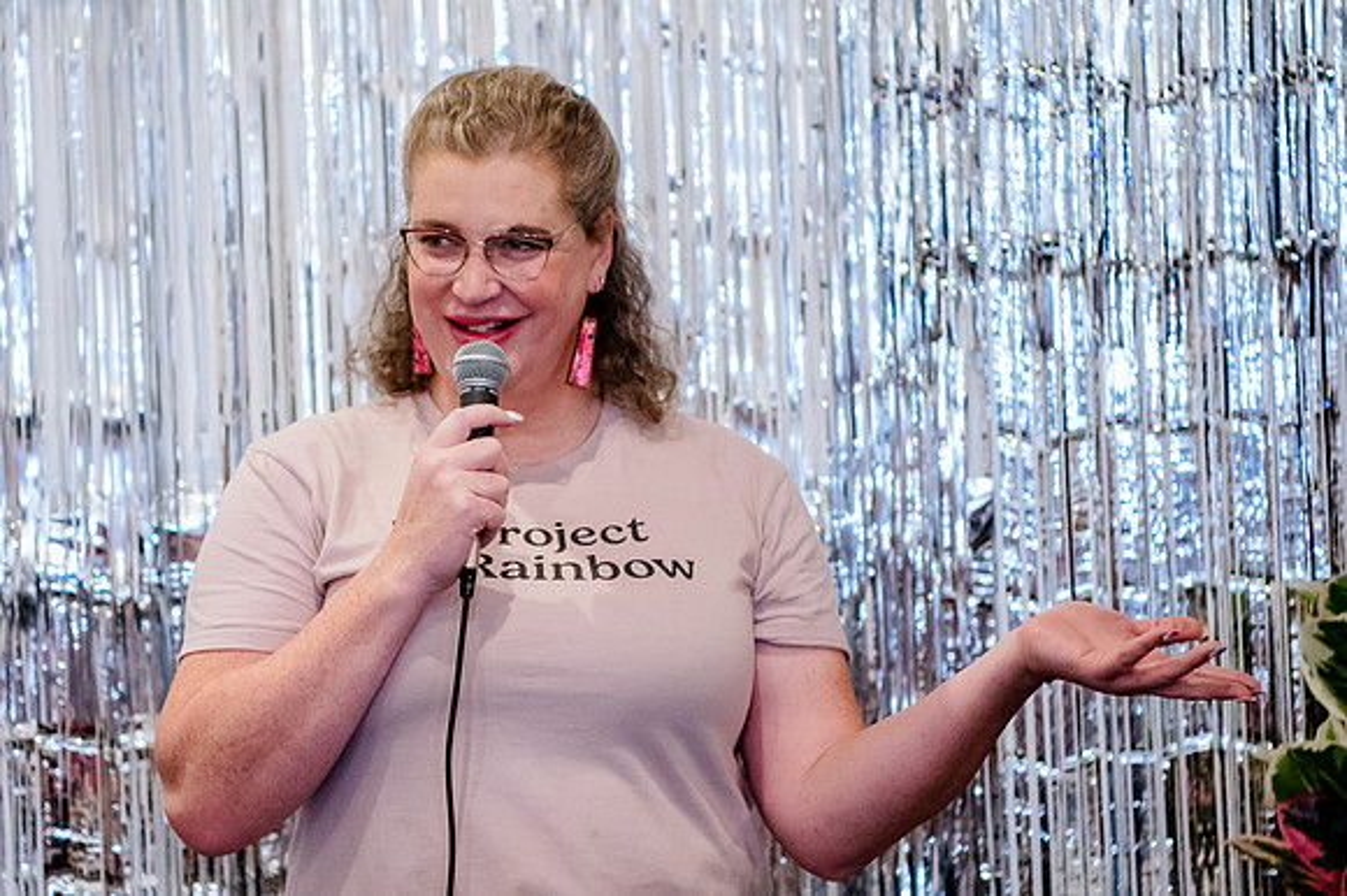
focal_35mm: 117
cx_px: 490
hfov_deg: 17.4
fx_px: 4388
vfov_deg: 11.7
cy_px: 462
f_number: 2.8
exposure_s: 1/80
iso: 6400
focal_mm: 70
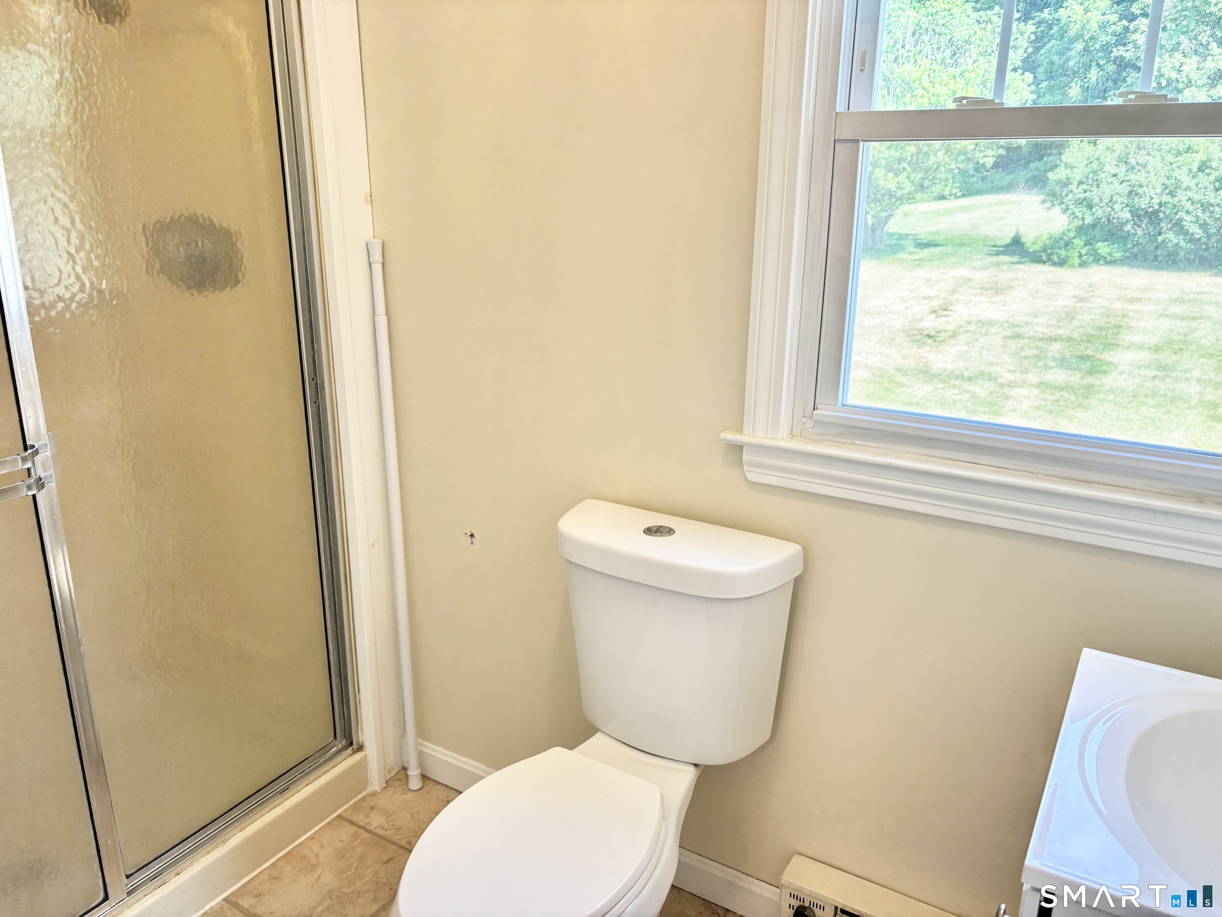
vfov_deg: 53.1
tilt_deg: -14.4
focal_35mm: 26
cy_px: 458
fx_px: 918
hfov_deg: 67.3
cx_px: 611
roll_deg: -1.2
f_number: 1.6
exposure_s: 1/120
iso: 80
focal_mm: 5.96
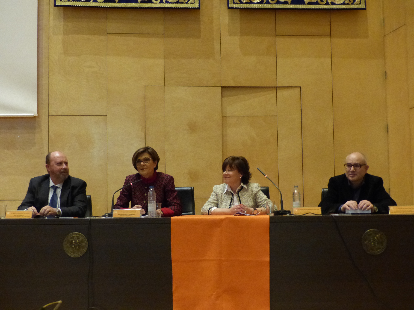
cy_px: 155
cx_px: 207
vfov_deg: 24.0
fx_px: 730
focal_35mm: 61
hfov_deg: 31.7
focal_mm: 10.9
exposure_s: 1/15
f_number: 2.8
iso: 800
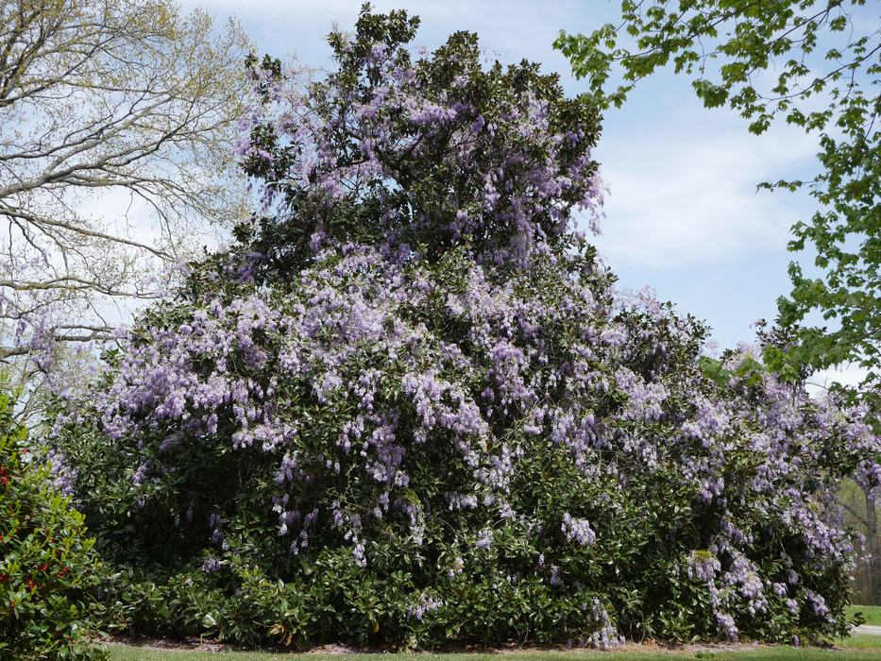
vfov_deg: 39.7
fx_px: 916
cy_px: 330
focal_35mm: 36
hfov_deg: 51.3
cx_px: 440
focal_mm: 18
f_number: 6.3
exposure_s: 1/250
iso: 200
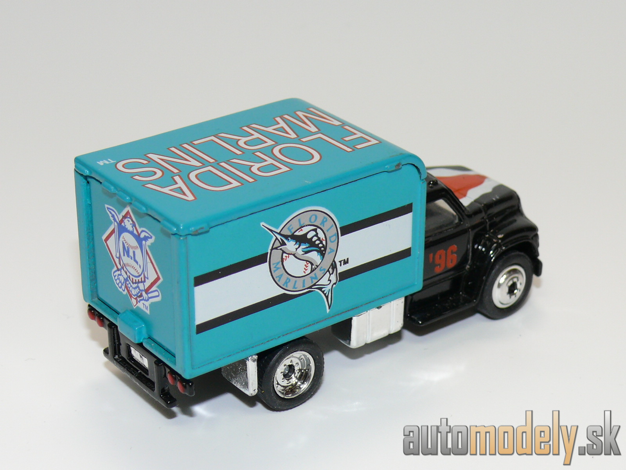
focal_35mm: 87
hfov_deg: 22.5
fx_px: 1573
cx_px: 313
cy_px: 235
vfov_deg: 17.0
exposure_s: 1/30
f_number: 4
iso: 100
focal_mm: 12.3
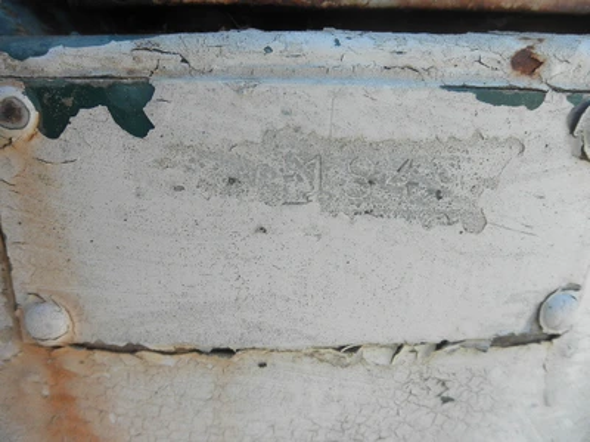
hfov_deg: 63.4
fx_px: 477
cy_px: 221
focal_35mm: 28
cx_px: 295
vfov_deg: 49.7
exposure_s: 1/160
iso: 64
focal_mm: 5
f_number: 3
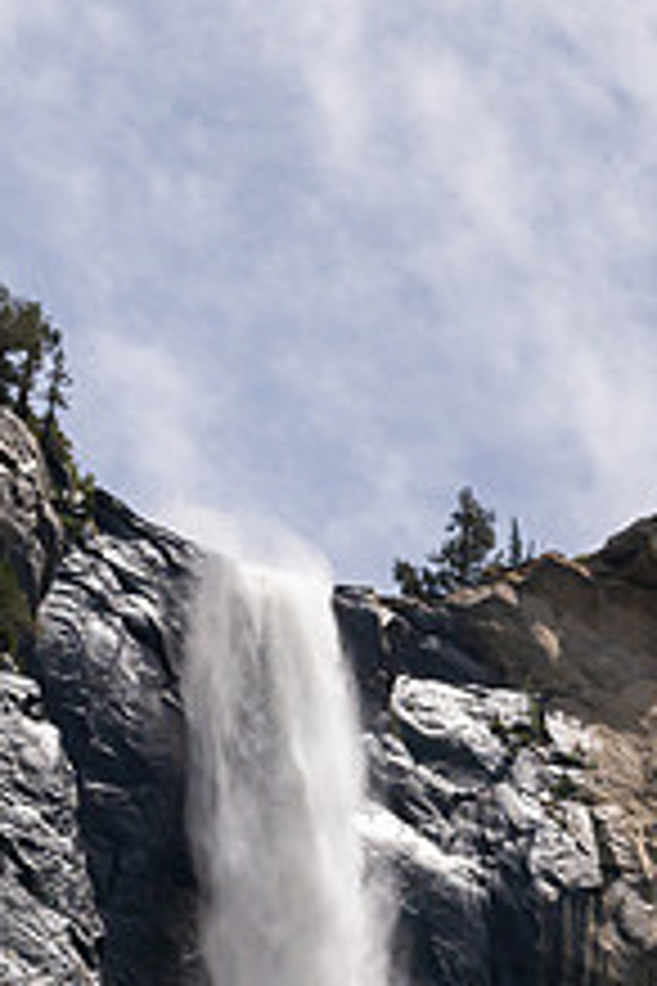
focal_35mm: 238
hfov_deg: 5.8
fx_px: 6515
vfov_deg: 8.6
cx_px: 393
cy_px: 607
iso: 450
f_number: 10
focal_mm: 56
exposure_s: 1/1600
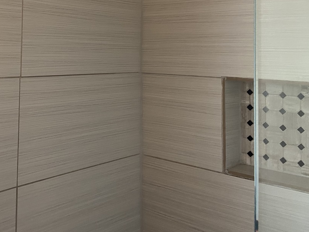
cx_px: 65
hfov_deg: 39.7
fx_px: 410
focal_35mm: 46
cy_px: 40
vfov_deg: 30.6
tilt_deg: +2.0
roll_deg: -0.7
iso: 320
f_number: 1.8
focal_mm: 4.25
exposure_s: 1/60
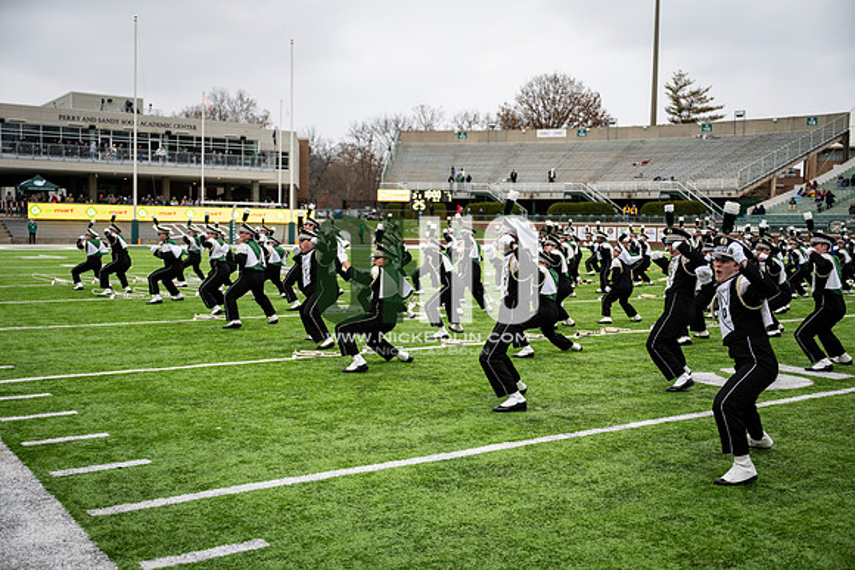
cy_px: 285
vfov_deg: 35.1
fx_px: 903
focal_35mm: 38
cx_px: 428
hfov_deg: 50.7
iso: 100
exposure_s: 1/500
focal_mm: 38
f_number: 2.8
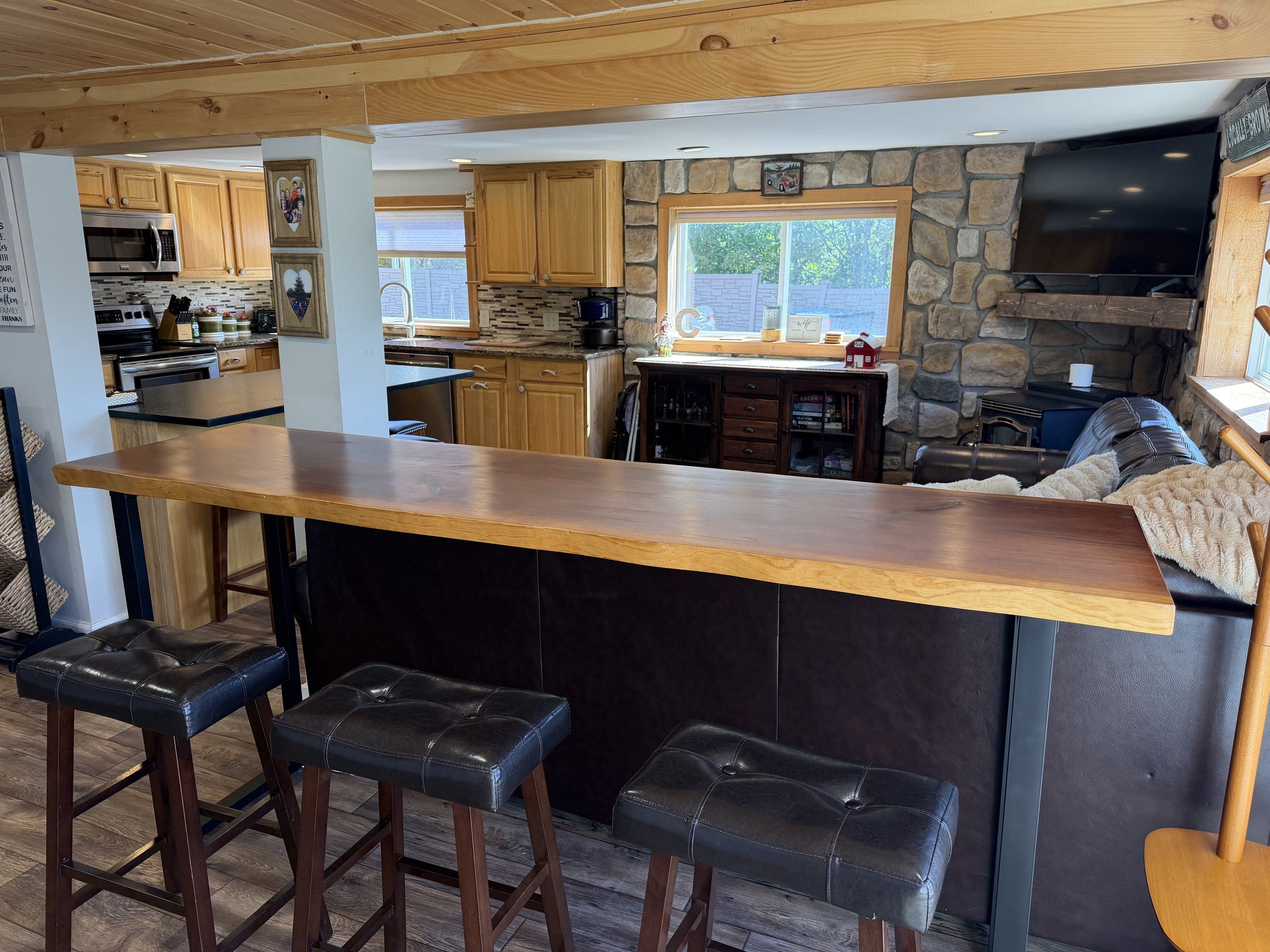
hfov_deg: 71.6
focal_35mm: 24
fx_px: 881
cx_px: 635
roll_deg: +0.6
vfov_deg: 56.8
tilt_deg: -13.4
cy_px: 476
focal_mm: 6.76
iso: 125
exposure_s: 1/202
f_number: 1.78
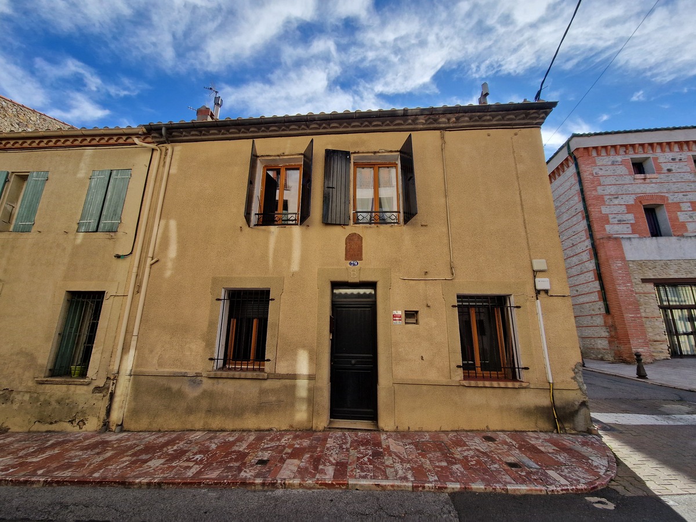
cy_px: 261
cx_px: 348
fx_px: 261
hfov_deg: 106.2
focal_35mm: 13
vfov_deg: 89.9
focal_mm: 2.2
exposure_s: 1/1576
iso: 50
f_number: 2.2
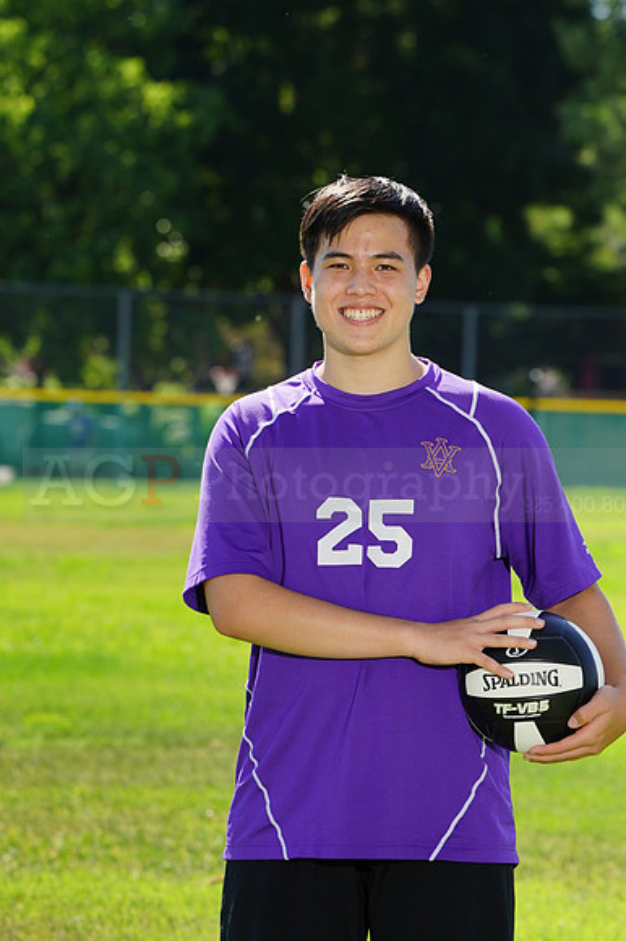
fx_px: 6763
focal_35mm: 259
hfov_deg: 5.3
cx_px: 313
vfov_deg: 8.0
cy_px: 470
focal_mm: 259
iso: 200
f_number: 11
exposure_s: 1/200
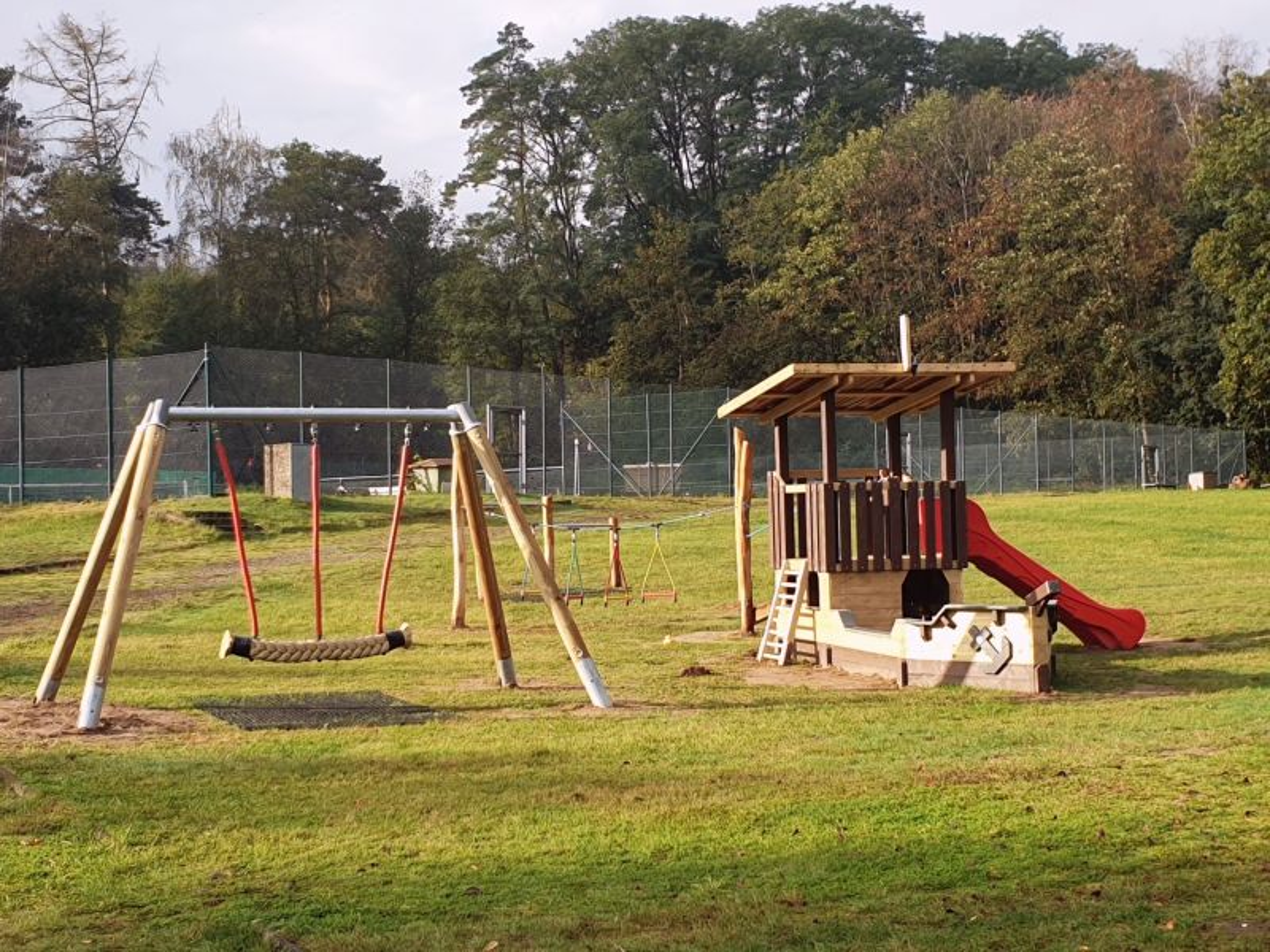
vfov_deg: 53.1
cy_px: 476
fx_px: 954
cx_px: 635
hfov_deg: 67.3
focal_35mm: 26
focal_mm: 4.3
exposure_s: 1/519
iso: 50
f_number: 2.4
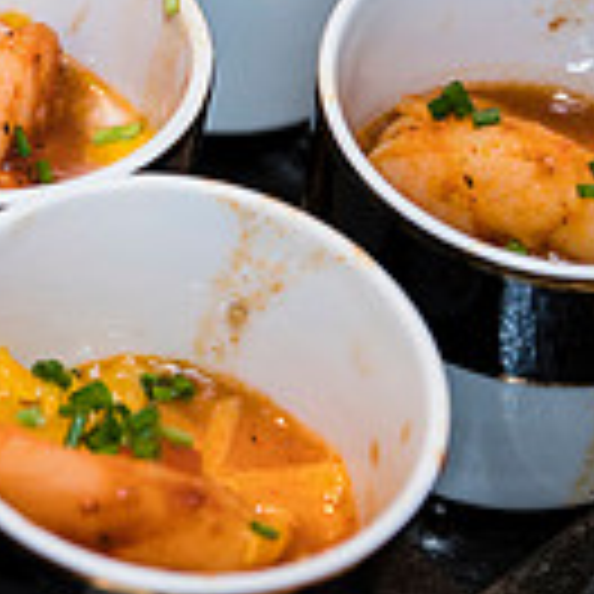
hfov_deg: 9.1
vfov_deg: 9.7
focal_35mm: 180
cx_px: -613
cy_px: 168
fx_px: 3495
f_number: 4
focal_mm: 46
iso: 800
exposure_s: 1/100
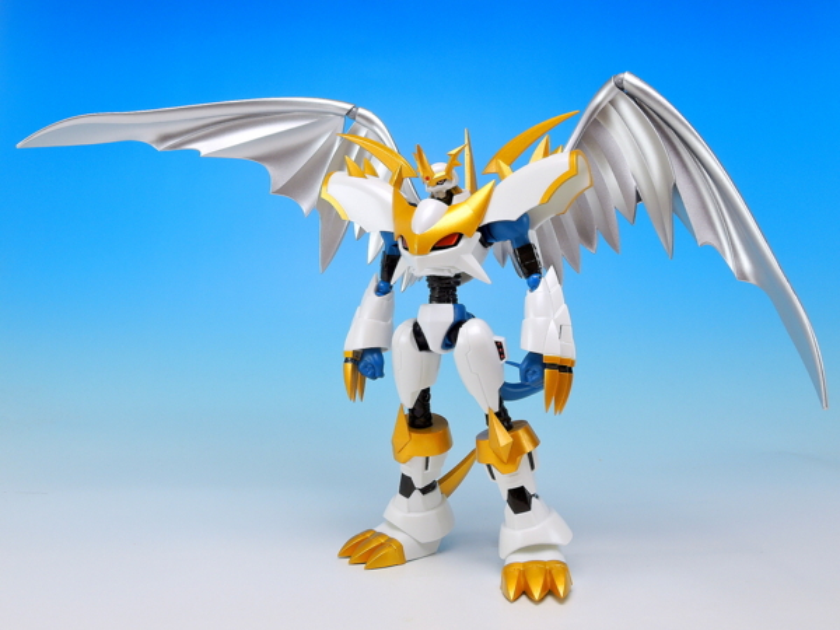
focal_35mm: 35
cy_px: 315
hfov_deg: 52.6
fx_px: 849
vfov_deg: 40.7
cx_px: 420
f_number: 8
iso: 80
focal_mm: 7.5
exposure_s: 1/2
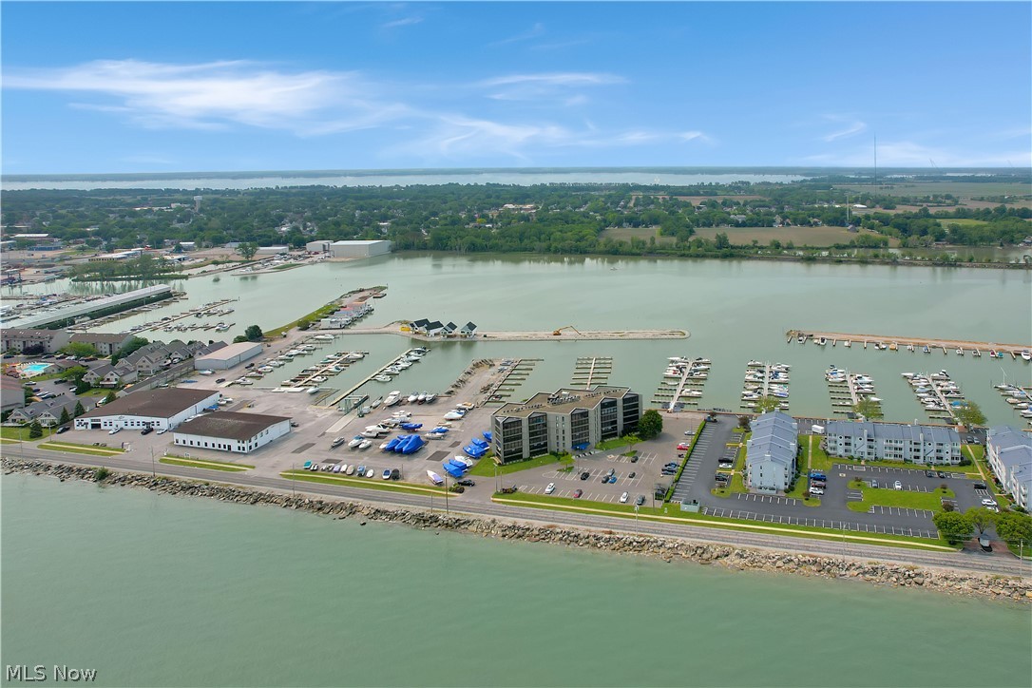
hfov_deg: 78.6
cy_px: 344
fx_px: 631
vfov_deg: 57.2
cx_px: 516
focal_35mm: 22
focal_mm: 8.38
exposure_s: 1/800
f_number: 2.8
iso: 120
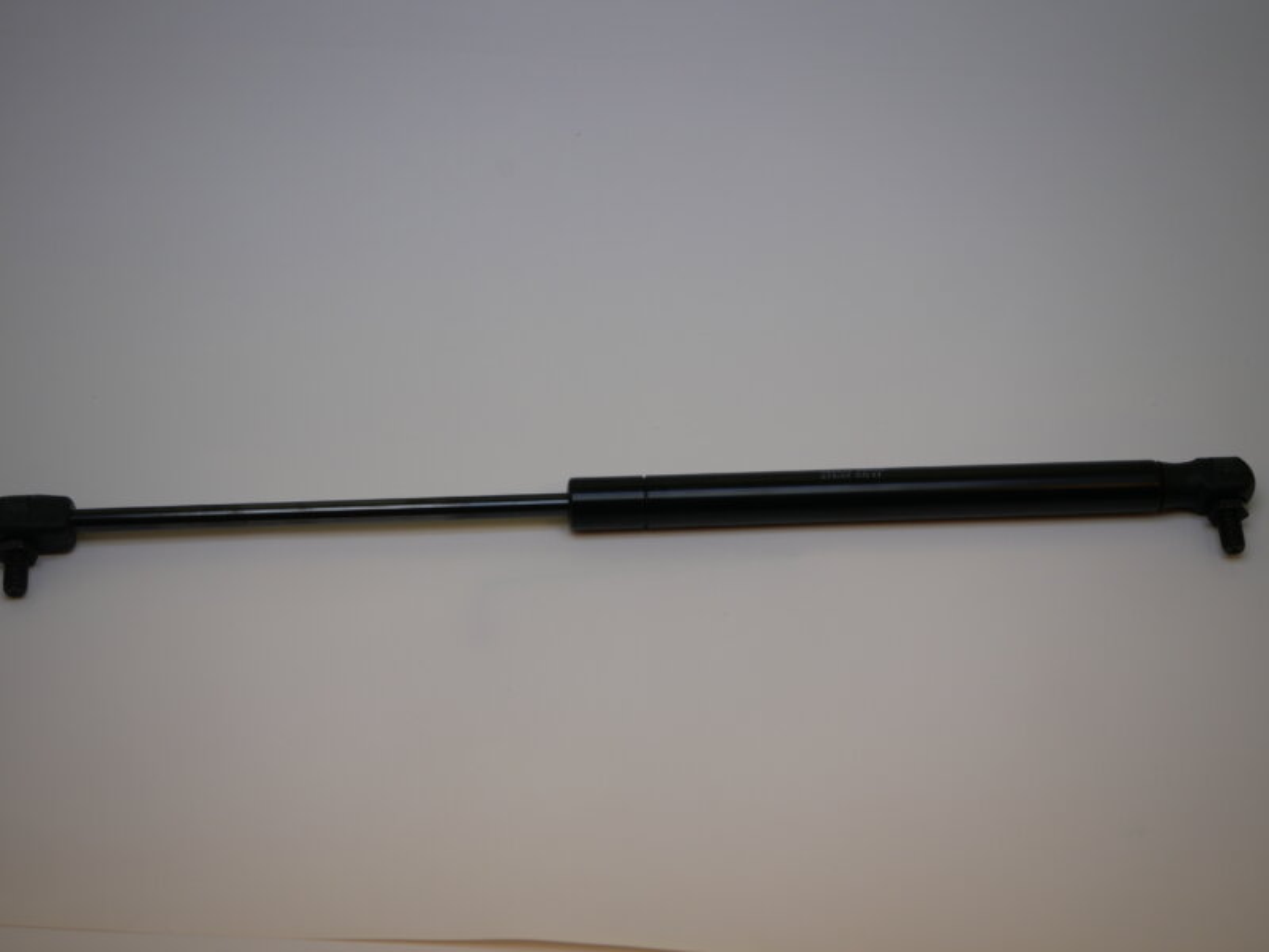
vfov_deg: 24.4
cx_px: 634
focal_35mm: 60
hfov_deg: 32.2
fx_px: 2200
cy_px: 476
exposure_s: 1/250
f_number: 4
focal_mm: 30
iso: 200
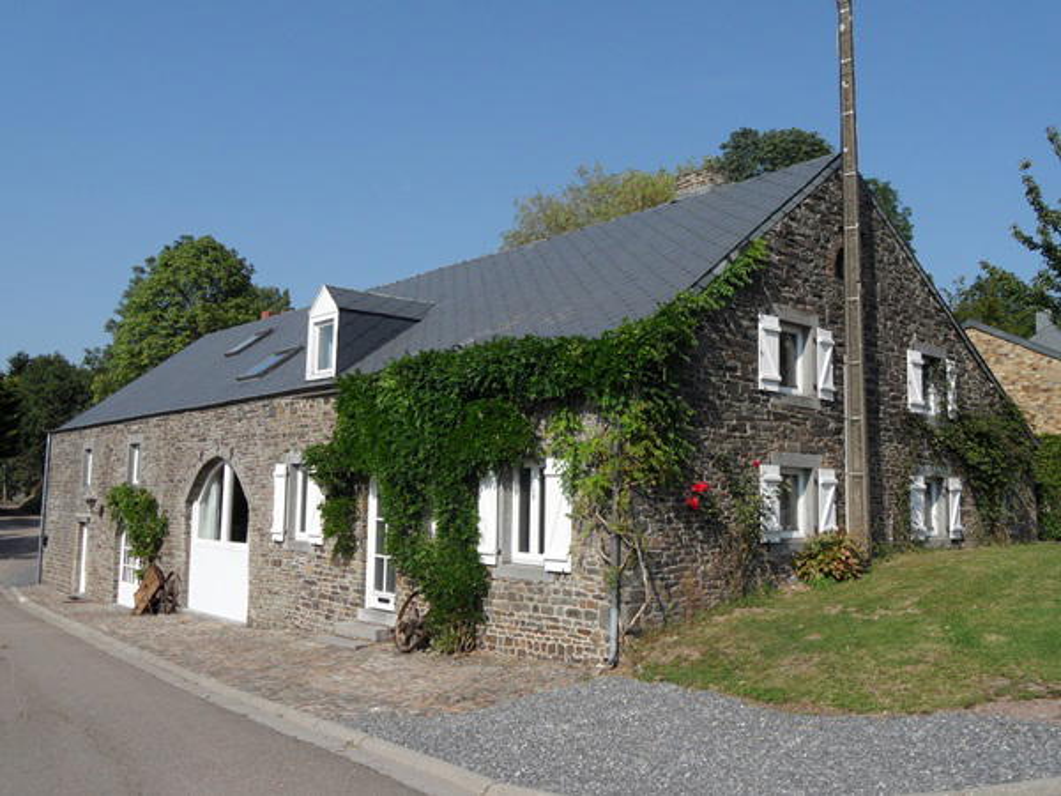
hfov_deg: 56.8
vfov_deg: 44.2
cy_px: 398
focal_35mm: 32
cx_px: 530
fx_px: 981
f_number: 3.4
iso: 80
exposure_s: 1/1000
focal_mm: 5.3
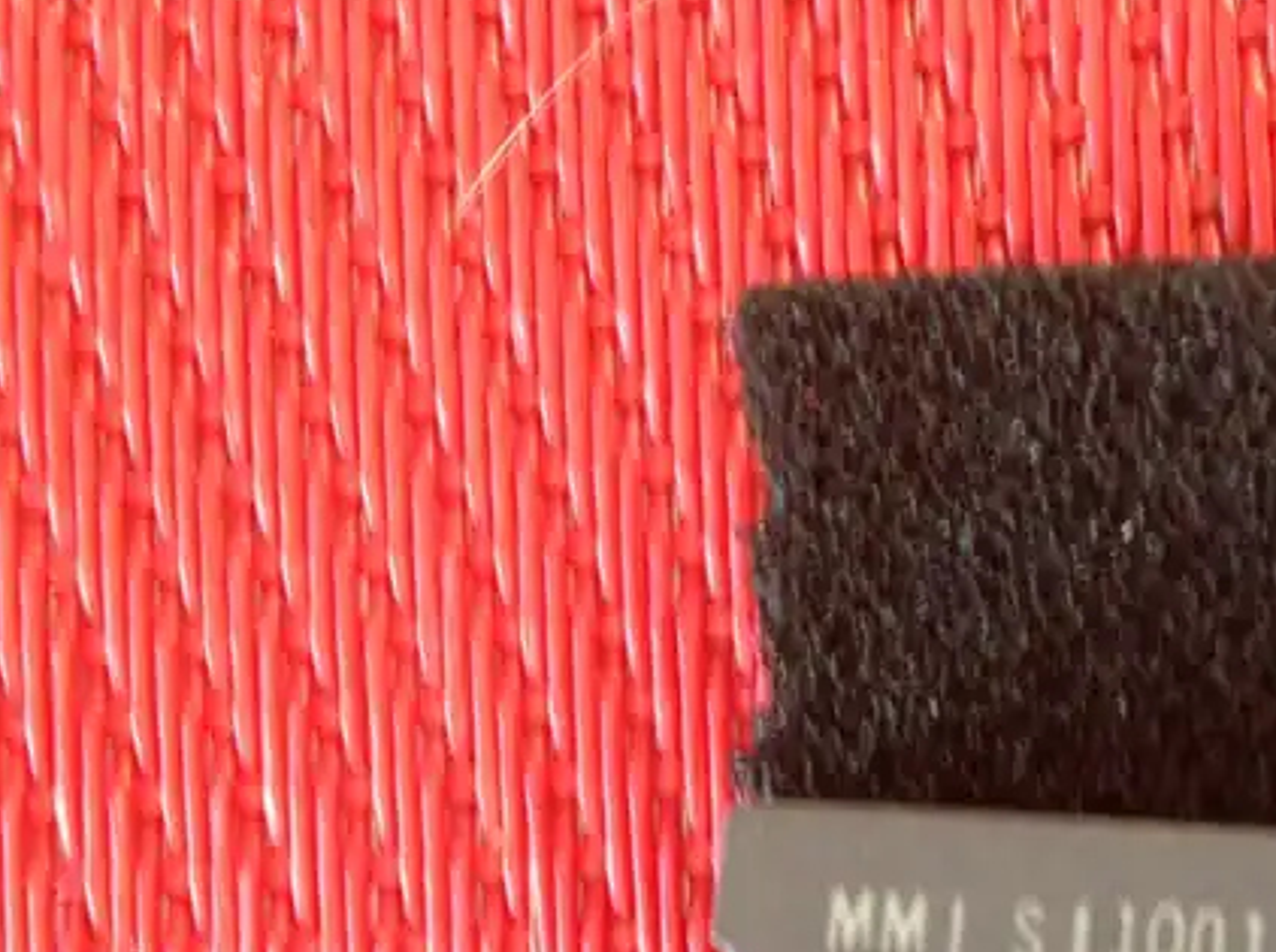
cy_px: 982
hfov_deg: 23.3
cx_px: 965
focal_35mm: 83
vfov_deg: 17.3
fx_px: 3054
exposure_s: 1/15
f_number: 2.4
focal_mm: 4.28
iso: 64
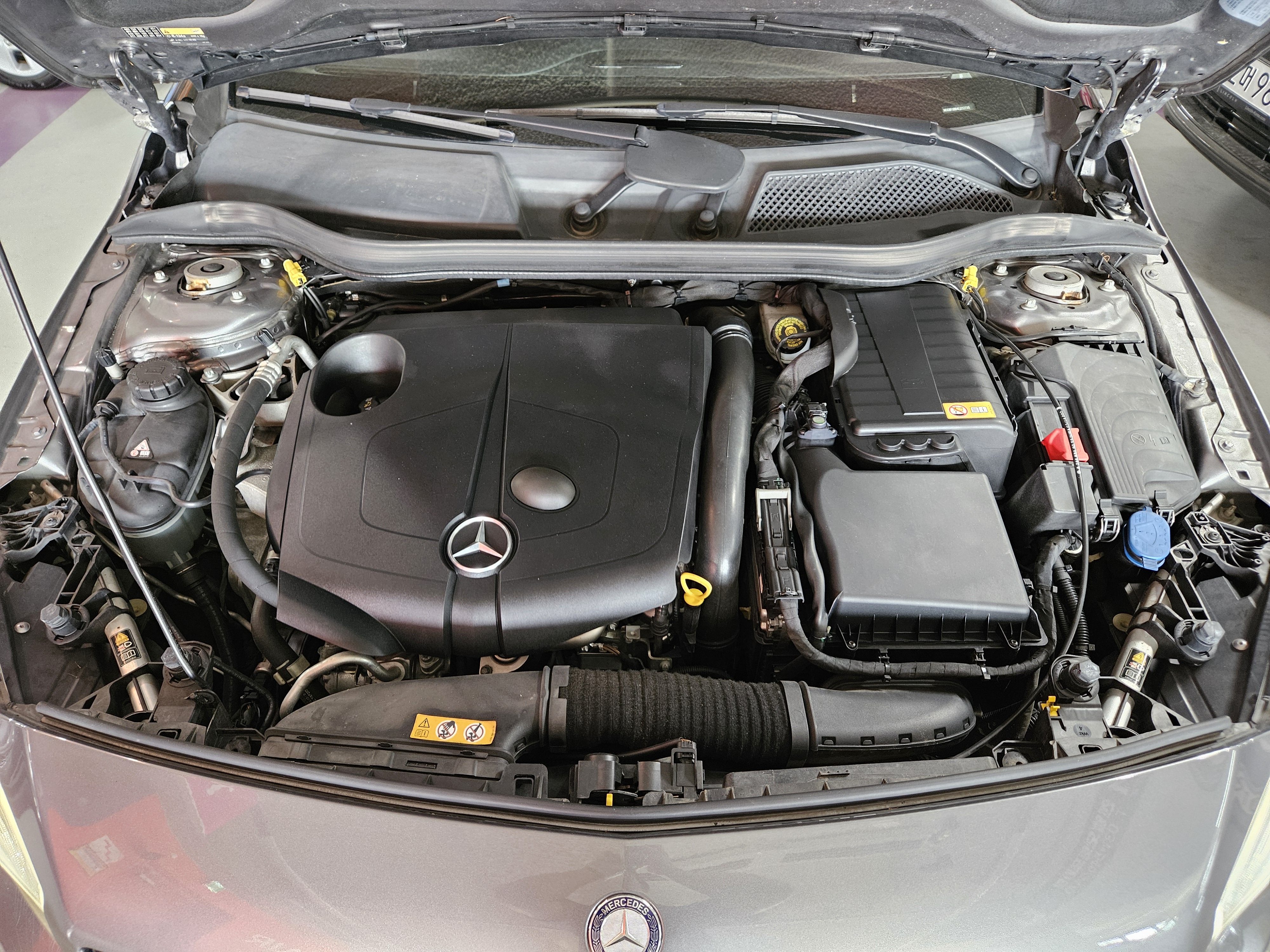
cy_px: 476
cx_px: 635
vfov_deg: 58.9
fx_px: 844
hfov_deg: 73.9
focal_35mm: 23
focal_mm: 5.4
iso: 640
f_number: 1.8
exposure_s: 1/24
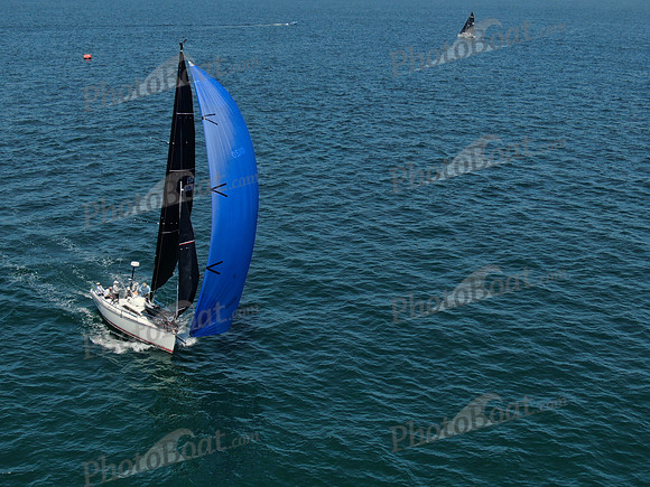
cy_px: 244
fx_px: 901
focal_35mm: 48
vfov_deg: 30.3
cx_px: 325
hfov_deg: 39.7
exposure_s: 1/1000
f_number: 3.8
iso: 100
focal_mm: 8.6
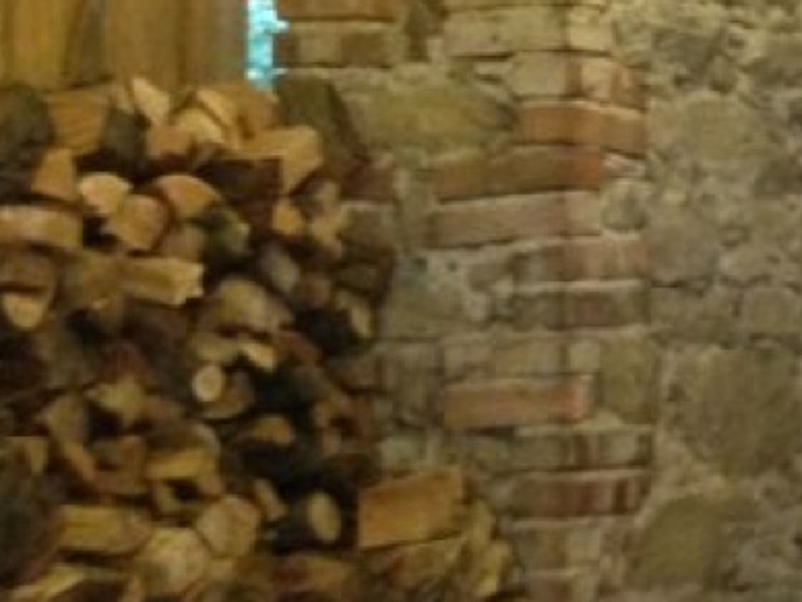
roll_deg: -0.7
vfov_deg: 10.9
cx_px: 1323
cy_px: 194
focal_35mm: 136
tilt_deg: +2.8
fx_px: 3151
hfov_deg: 13.4
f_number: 2.4
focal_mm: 4.12
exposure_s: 1/20
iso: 400
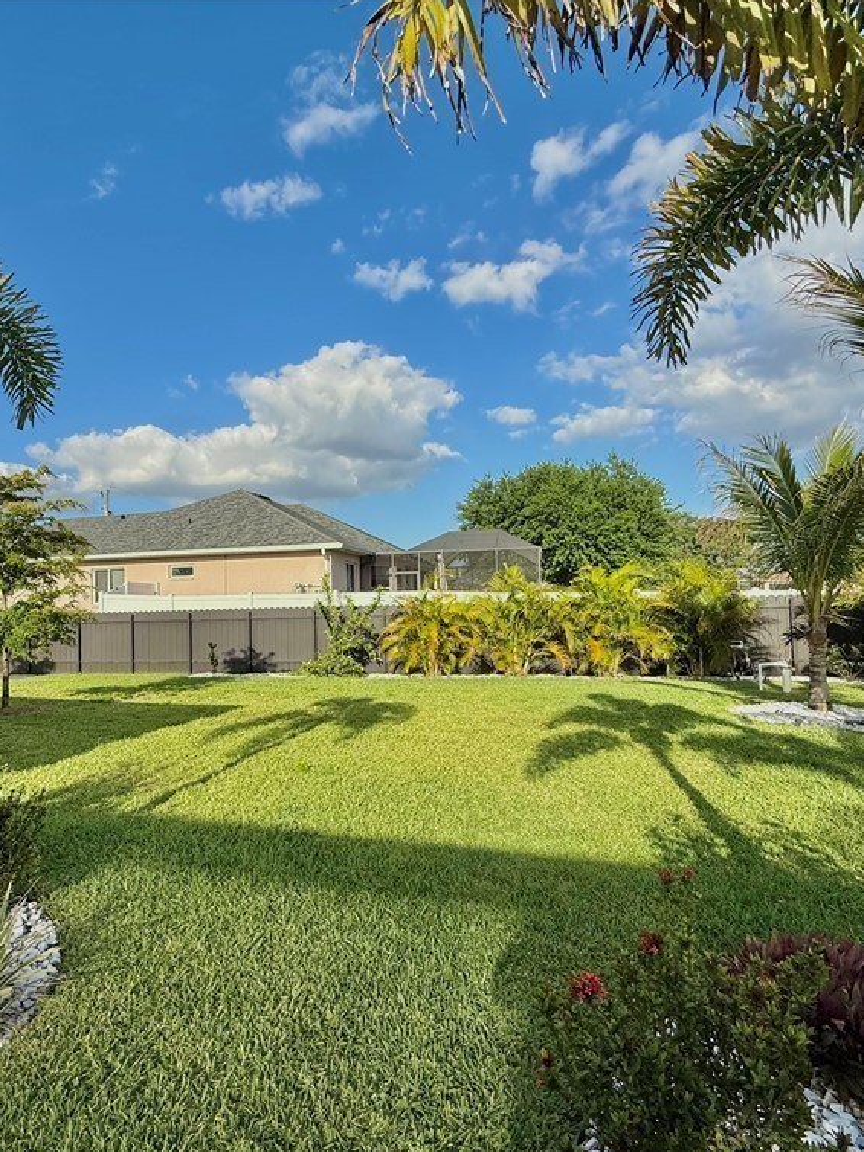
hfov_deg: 68.2
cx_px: 360
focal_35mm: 19
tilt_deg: +4.2
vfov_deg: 84.7
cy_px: 581
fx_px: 632
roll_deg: +0.8
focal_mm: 2.22
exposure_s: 1/2237
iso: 50
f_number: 2.2
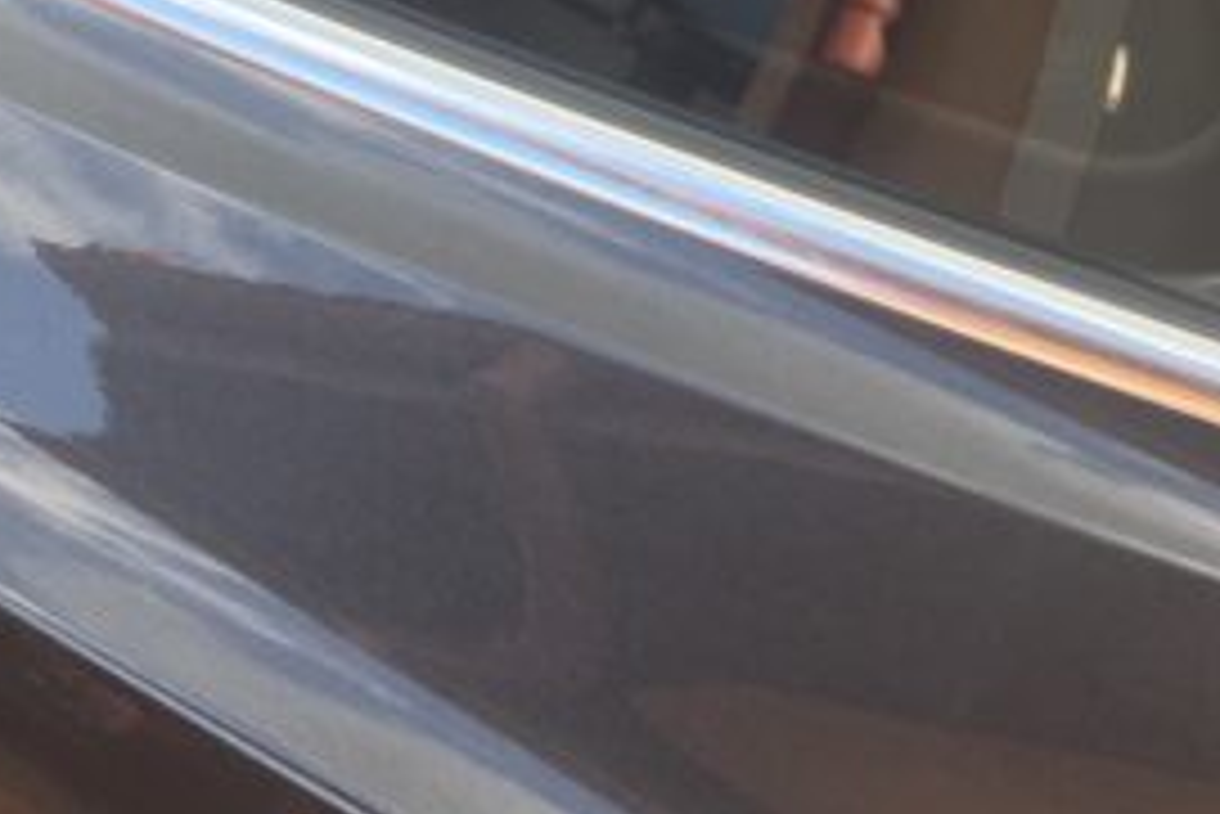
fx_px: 3458
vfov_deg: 12.9
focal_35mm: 102
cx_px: -720
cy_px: -328
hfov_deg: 17.5
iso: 40
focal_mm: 5.7
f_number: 1.5
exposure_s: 1/268
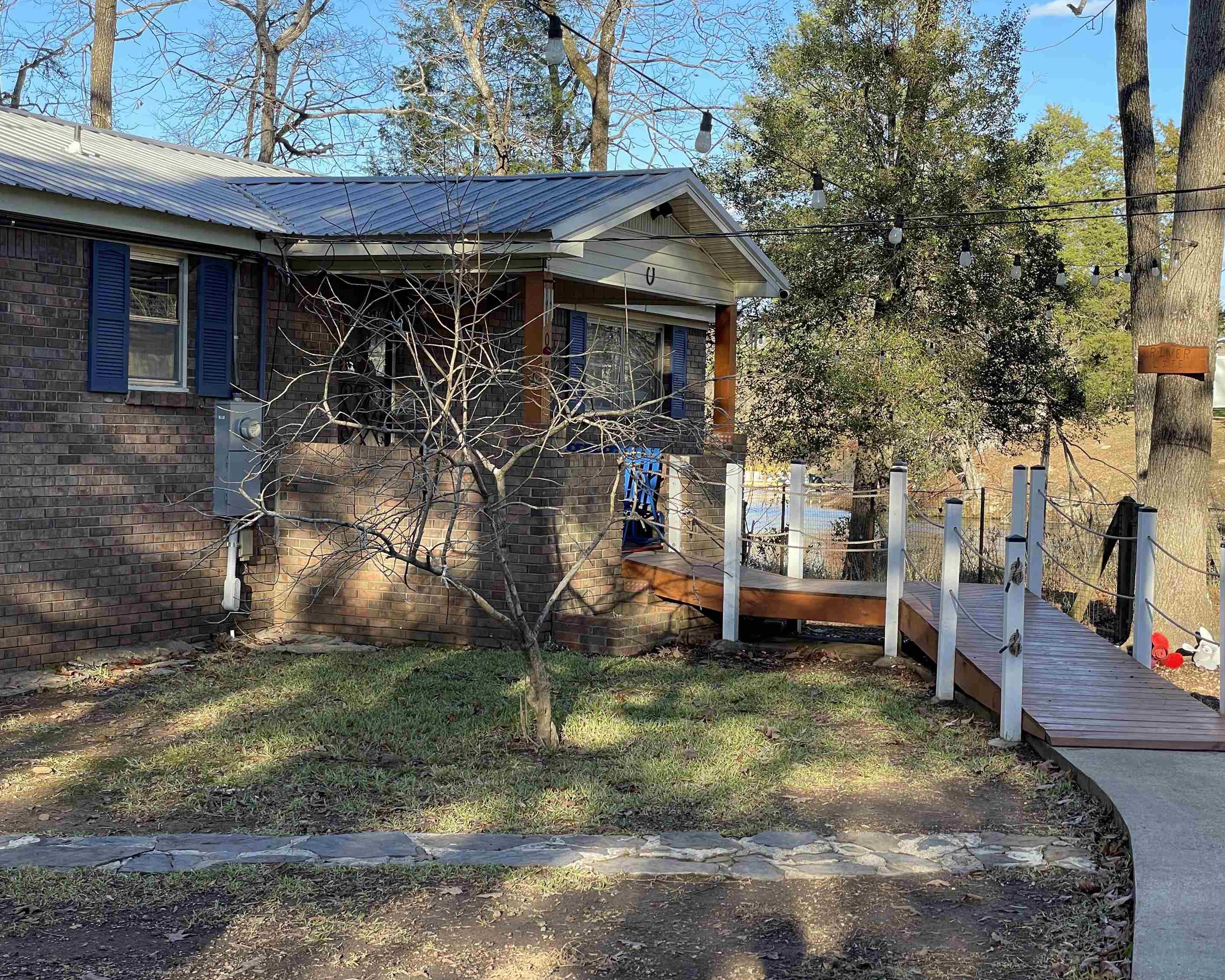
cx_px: 623
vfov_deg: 27.6
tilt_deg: -1.3
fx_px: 1994
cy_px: 493
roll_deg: -1.6
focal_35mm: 55
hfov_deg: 34.1
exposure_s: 1/282
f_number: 2
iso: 25
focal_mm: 6
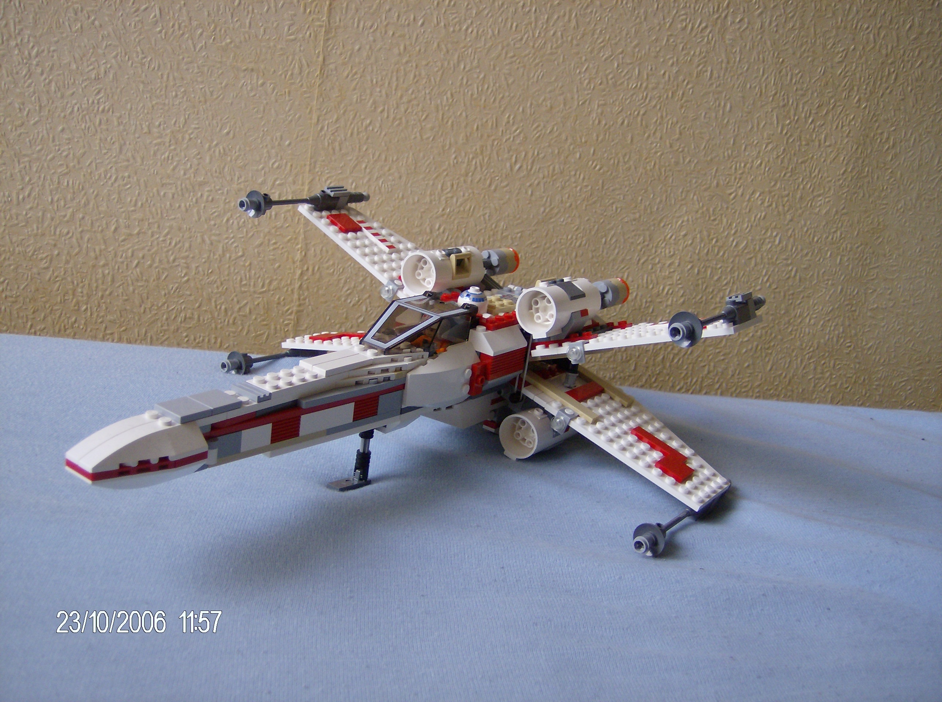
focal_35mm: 36
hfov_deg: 51.5
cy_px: 351
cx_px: 471
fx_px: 977
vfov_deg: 39.5
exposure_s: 1/64
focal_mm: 6
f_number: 2.8
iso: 113
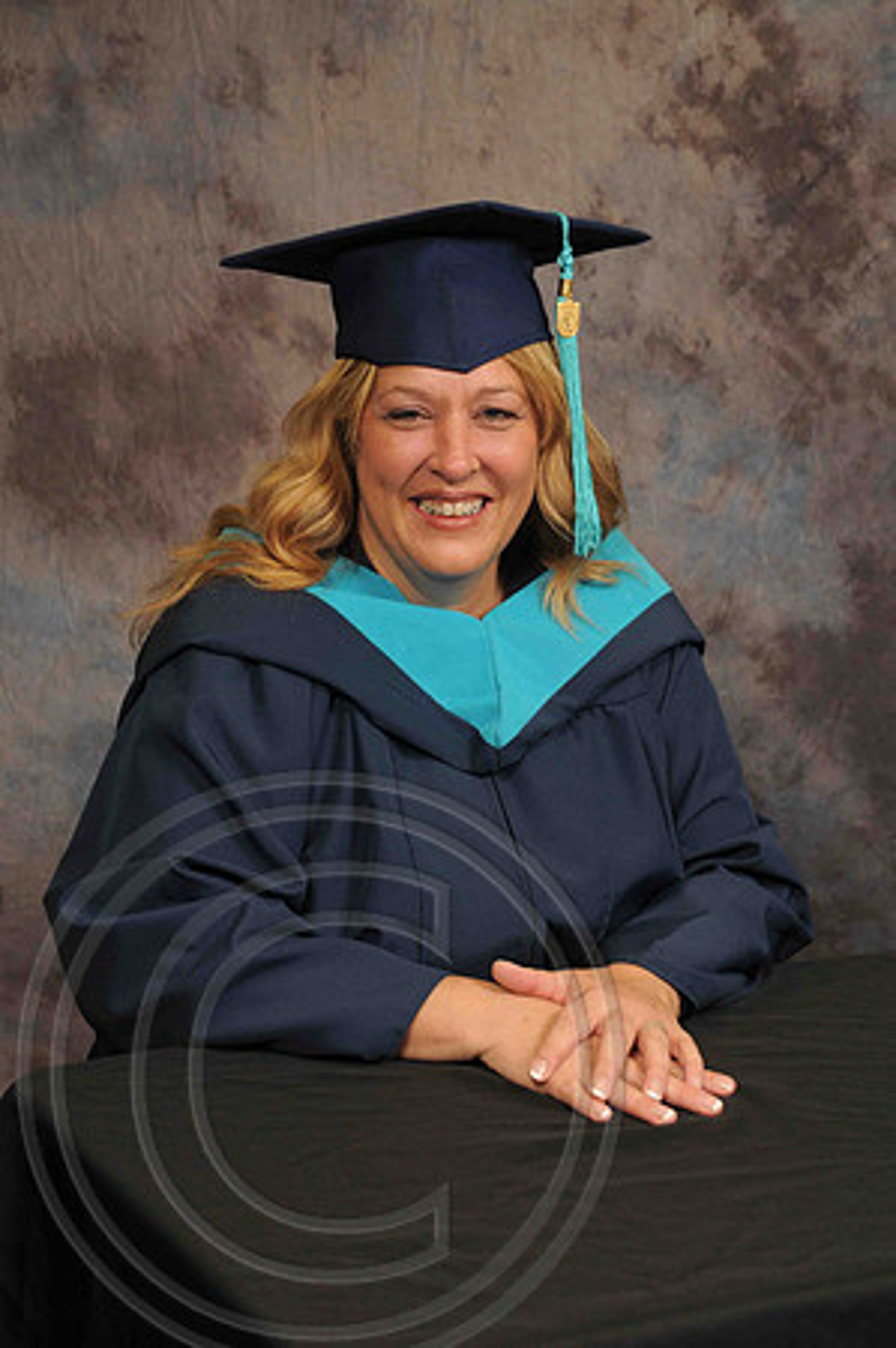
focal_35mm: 72
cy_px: 674
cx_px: 448
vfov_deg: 28.1
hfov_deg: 18.9
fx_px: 2694
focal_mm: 48
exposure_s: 1/60
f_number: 5.6
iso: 200
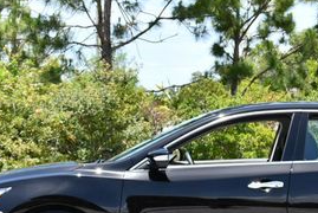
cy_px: 109
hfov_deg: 17.8
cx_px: 248
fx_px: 1008
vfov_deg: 12.0
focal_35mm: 114
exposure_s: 1/250
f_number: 8
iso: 200
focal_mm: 24
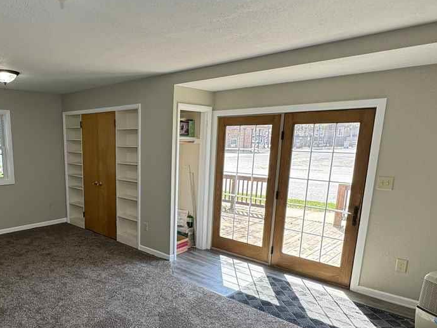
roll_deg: -0.4
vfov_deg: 52.5
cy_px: 206
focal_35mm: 26
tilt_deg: -12.2
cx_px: 136
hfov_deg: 65.0
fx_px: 328
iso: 50
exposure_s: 1/99
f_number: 2.2
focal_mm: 2.22
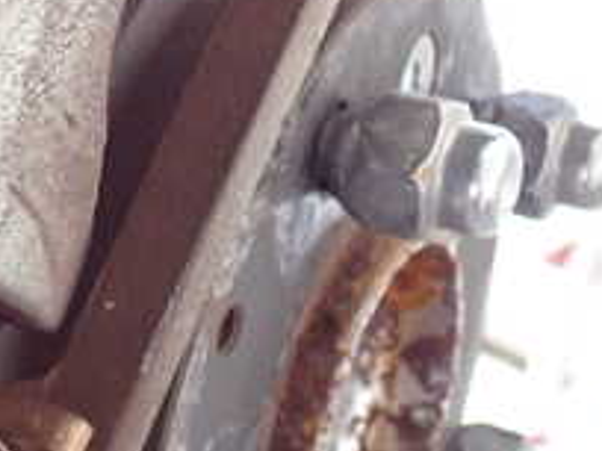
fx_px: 1948
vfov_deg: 13.1
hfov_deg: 16.4
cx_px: -227
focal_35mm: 112
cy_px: 6
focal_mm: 6.83
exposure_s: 1/40
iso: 400
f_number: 2.7
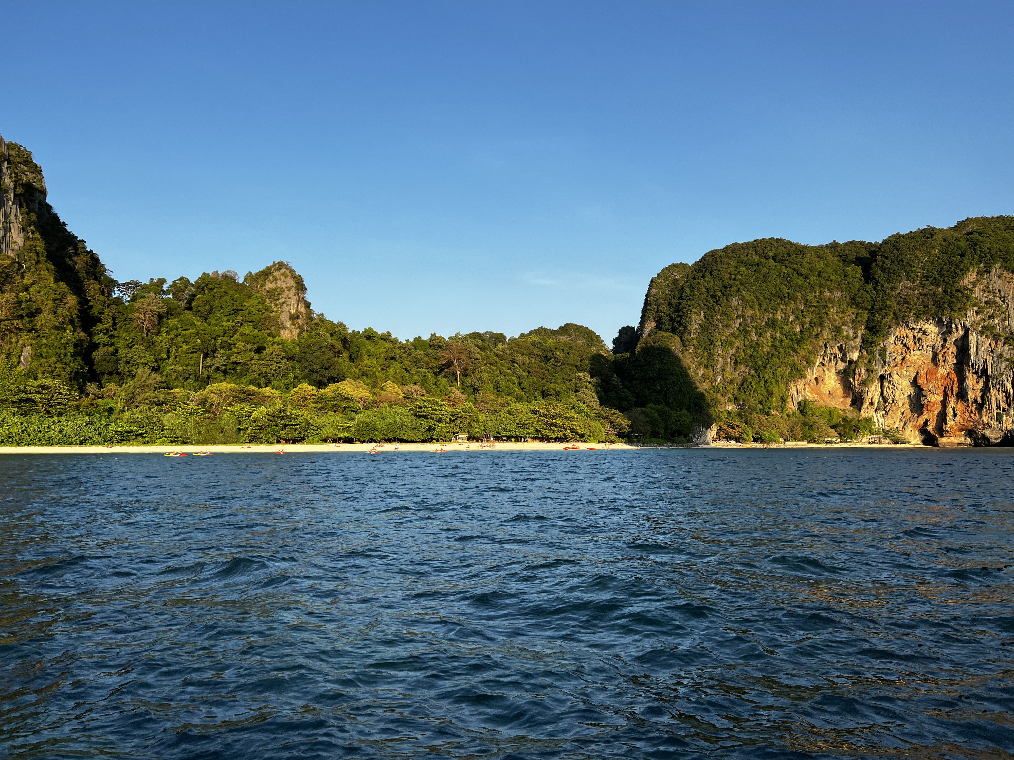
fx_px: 762
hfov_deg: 67.3
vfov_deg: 53.1
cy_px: 380
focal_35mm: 26
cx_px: 507
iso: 50
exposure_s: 1/2083
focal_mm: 5.7
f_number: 1.5
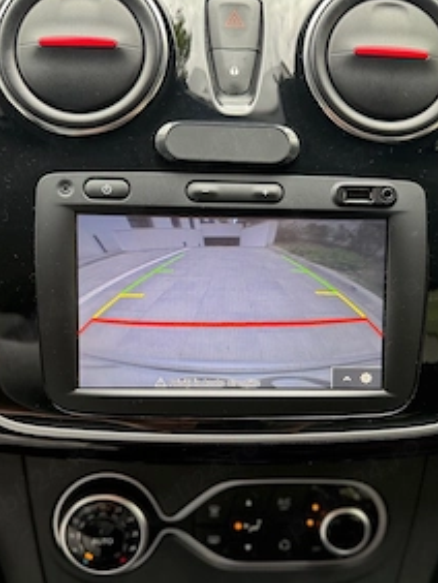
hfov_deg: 41.8
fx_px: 573
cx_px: 233
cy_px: 351
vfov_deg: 53.5
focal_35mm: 34
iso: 160
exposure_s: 1/201
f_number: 1.78
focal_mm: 6.76
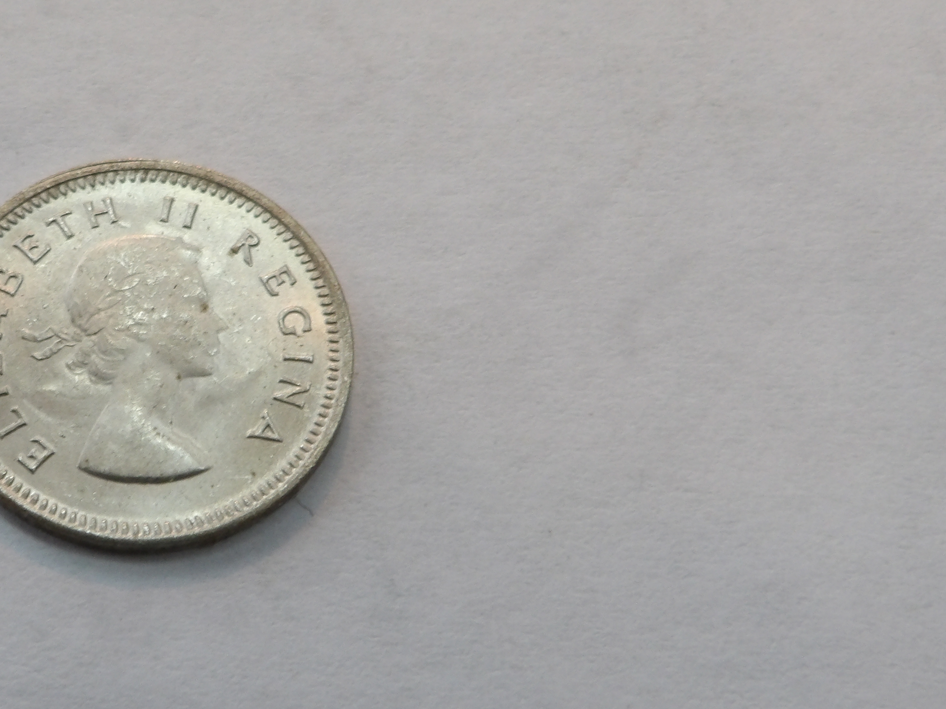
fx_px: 2050
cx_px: 142
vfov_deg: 19.6
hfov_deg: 25.4
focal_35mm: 75
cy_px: 324
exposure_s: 1/30
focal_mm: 7.6
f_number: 4.9
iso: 198
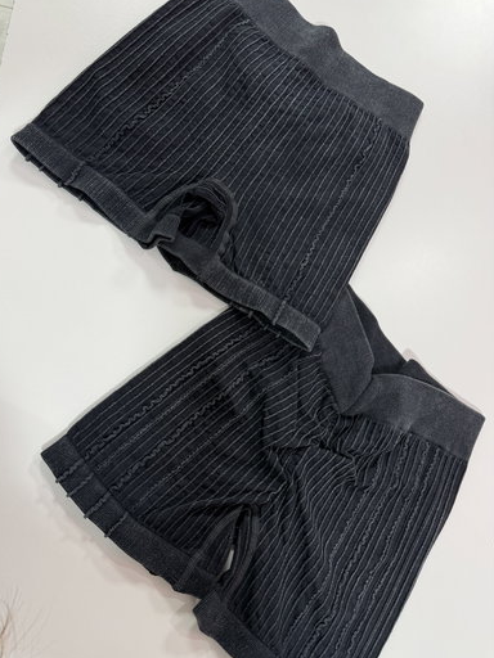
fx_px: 476
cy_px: 325
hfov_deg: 54.9
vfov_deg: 69.4
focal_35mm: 25
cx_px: 238
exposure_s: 1/50
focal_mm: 6.76
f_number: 1.78
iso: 125
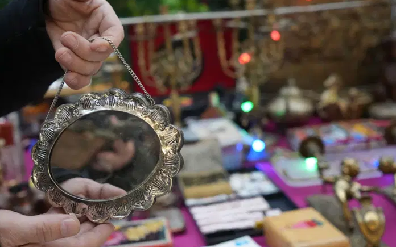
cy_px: 110
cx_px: 182
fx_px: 626
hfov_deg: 35.1
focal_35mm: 58
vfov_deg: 22.4
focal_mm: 45
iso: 6400
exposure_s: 1/160
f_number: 4
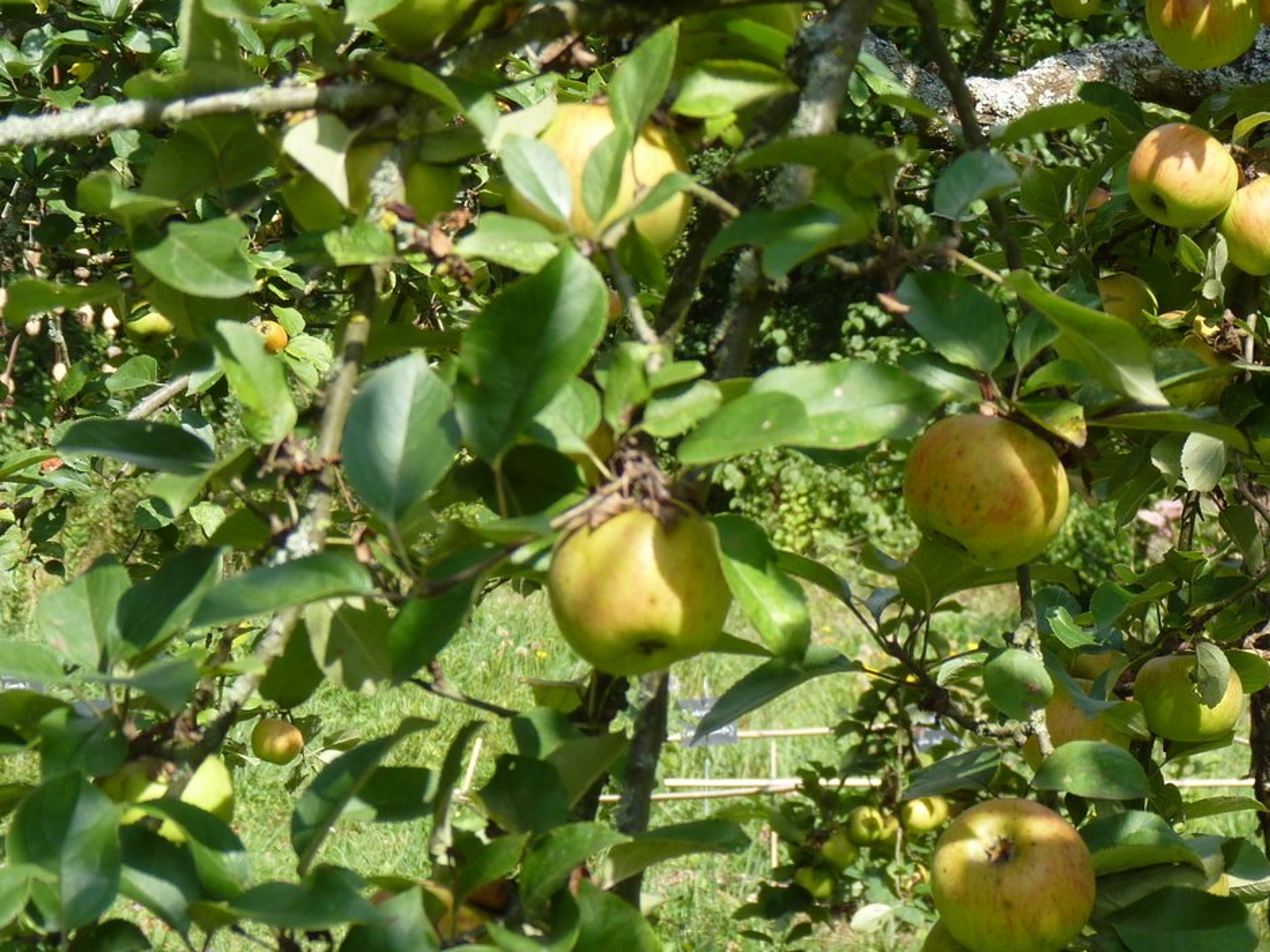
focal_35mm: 143
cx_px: 994
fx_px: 5246
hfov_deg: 13.7
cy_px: 596
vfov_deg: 10.4
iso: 80
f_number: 3.4
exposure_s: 1/320
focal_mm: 14.9
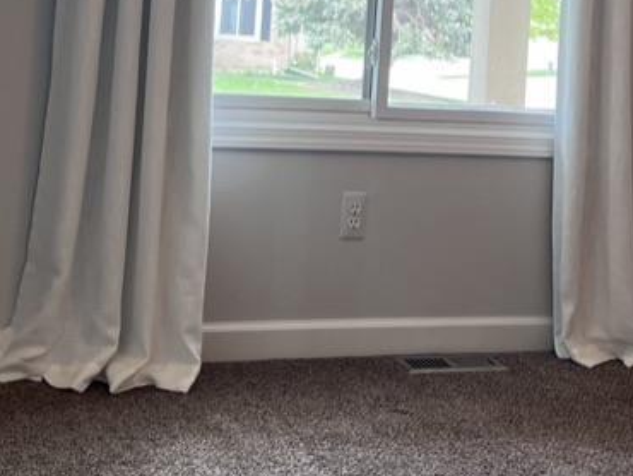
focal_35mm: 72
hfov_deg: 26.8
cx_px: 435
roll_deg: -4.3
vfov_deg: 19.9
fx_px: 1317
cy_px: 16
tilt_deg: +0.6
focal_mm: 5.7
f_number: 1.5
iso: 80
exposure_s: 1/120
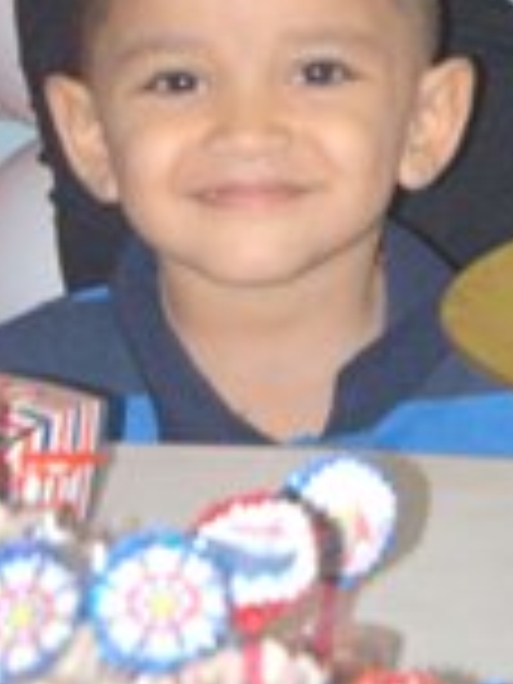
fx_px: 6244
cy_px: -706
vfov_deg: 6.1
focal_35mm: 316
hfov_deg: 4.7
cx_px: 562
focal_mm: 52
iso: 800
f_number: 5
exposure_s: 1/60
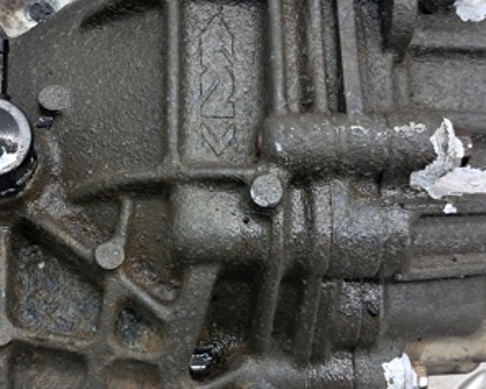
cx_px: 194
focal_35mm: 57
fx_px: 820
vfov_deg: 26.7
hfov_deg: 32.9
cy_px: 227
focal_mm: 4
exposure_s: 1/50
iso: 160
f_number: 1.8
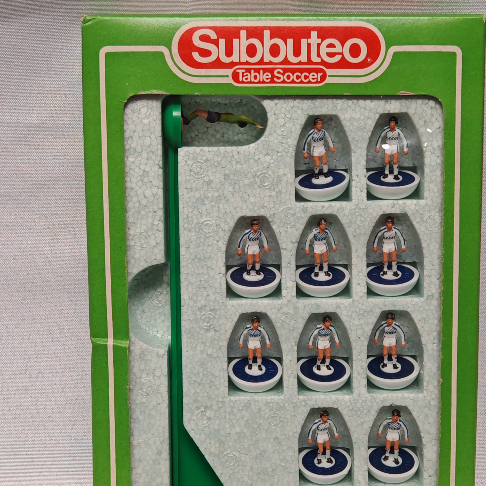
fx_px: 1017
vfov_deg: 26.9
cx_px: 242
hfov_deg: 26.9
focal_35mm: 64
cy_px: 280
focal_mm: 6.67
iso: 50
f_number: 1.9
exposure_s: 1/190
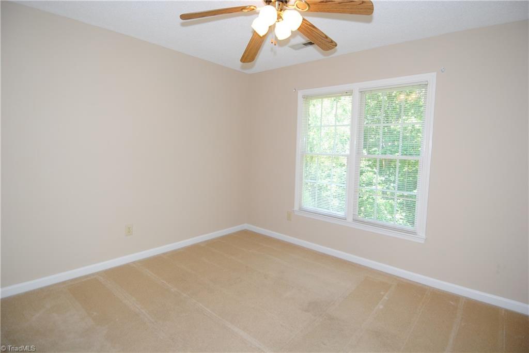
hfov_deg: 90.0
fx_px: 265
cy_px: 176
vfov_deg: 67.5
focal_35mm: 18
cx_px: 264
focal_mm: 12
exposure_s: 1/60
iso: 200
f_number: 4
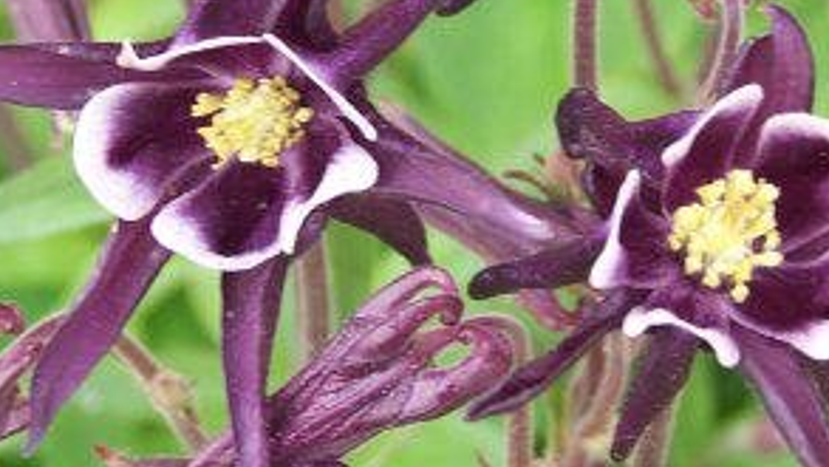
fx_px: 3320
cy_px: 246
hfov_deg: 14.2
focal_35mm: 151
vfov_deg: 8.0
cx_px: 447
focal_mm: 15.6
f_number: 3.2
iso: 100
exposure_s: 1/50
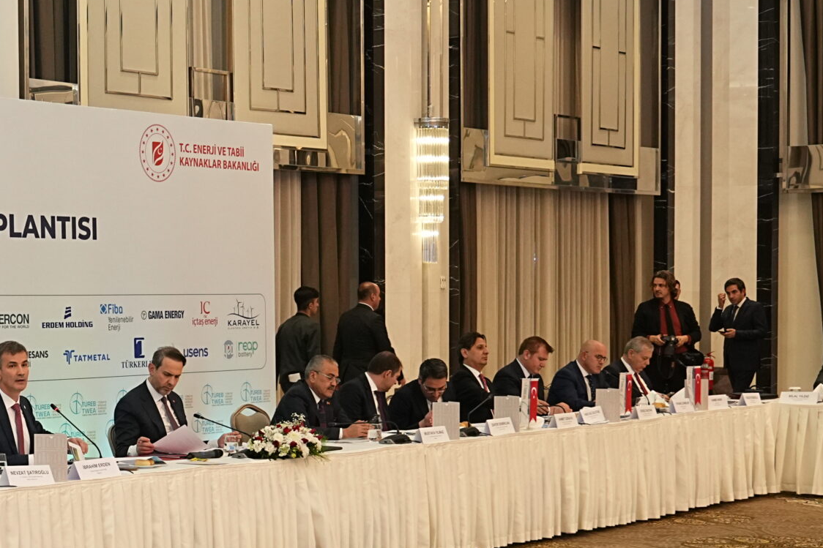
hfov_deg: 23.9
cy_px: 409
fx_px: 1874
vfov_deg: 16.6
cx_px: 47
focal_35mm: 82
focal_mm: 24
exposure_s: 1/160
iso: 1000
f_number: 3.2
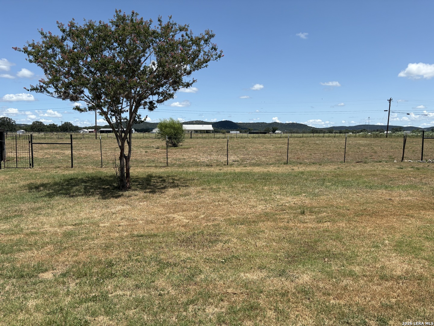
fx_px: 326
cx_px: 217
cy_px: 163
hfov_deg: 67.3
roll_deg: +0.7
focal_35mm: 26
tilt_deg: -4.3
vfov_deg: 53.1
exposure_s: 1/4329
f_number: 1.6
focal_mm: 5.96
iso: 50
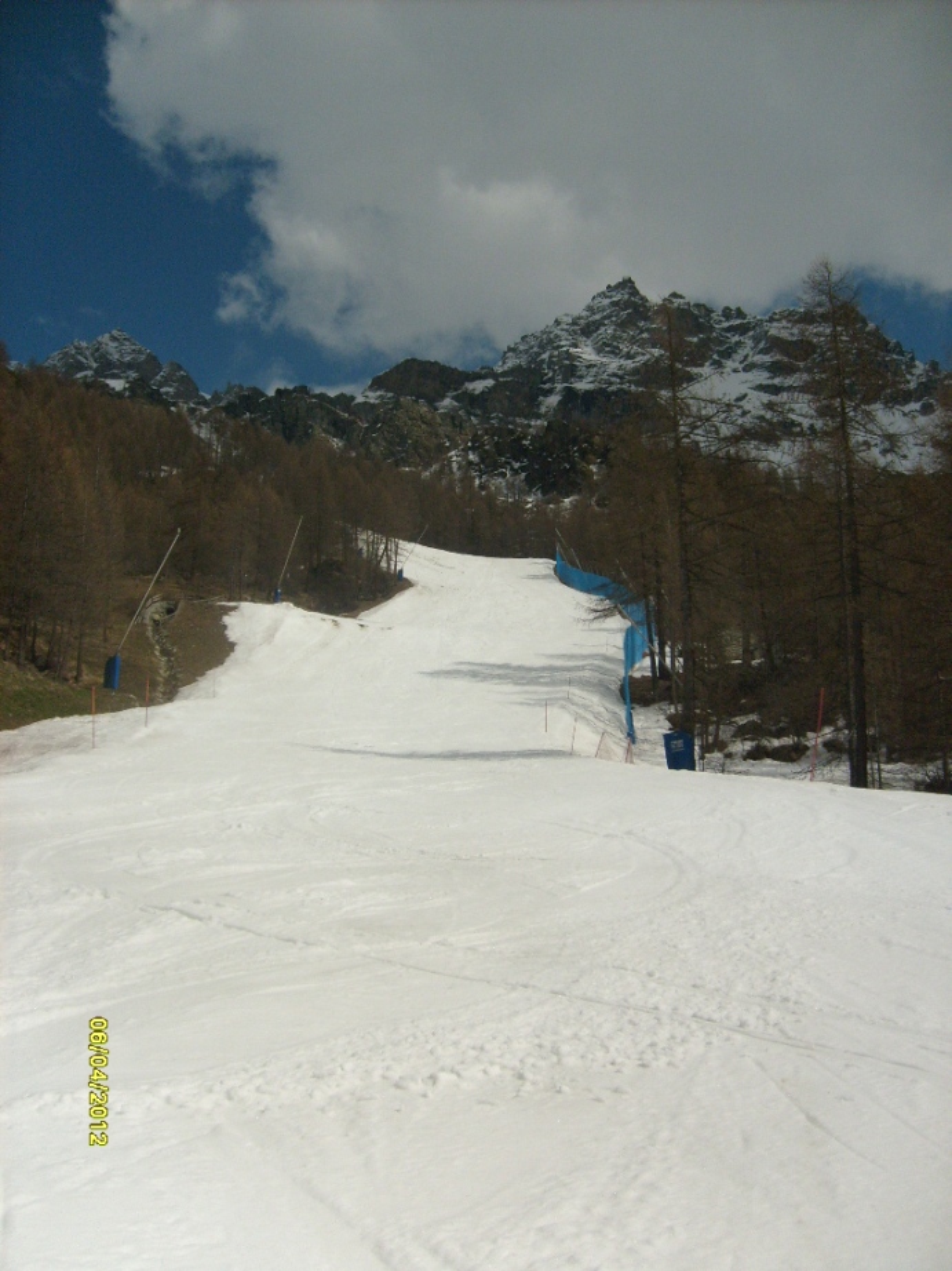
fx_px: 1284
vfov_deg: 52.6
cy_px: 636
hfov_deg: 40.7
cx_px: 476
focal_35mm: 35
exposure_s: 1/1500
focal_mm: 5.8
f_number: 7.1
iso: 80
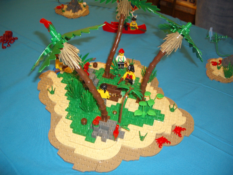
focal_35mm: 35
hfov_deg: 52.6
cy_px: 88
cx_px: 116
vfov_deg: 40.7
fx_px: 236
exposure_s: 1/60
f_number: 2.6
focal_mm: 5.8
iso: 100
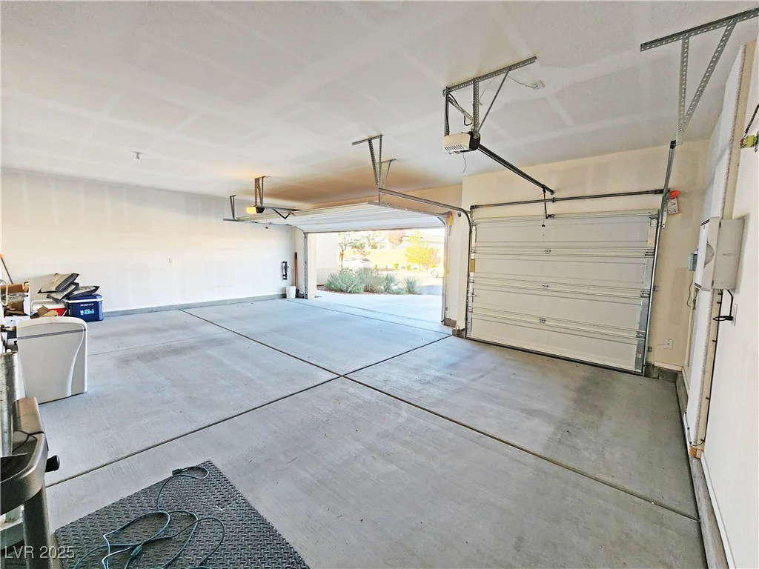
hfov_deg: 106.2
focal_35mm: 13
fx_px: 285
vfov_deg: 89.9
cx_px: 380
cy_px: 284
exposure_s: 1/60
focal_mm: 2.2
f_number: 2.2
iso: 80
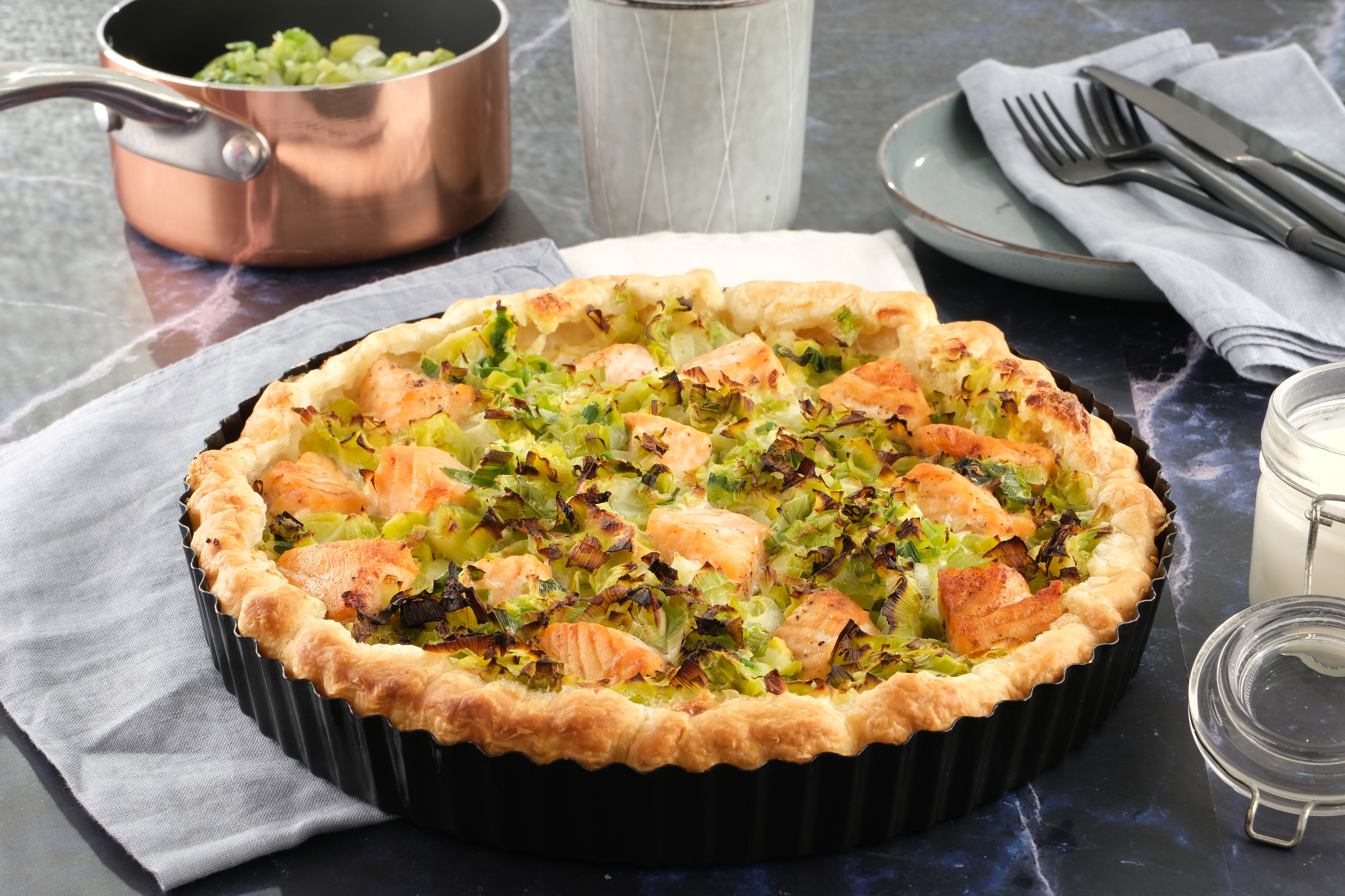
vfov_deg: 19.2
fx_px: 2652
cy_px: 448
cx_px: 672
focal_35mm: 71
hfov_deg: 28.5
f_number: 13
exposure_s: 1/15
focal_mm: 47
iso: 200
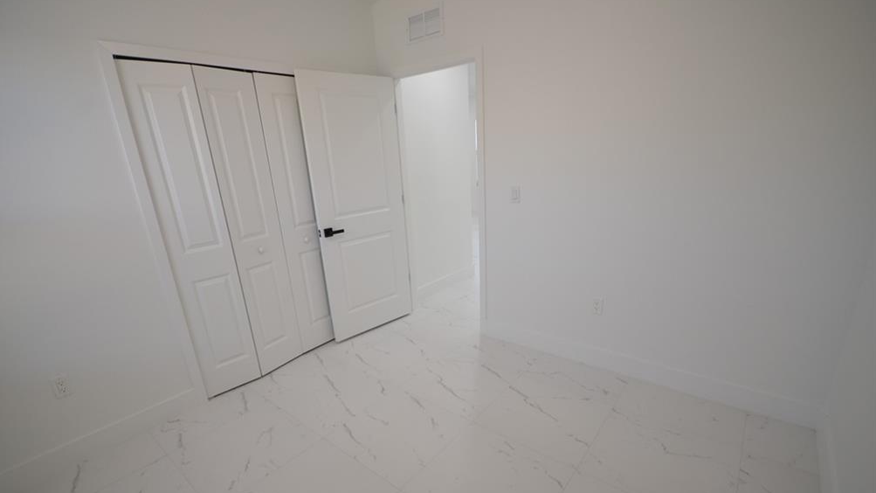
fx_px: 372
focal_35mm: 16
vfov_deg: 66.8
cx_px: 432
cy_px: 276
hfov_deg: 99.4
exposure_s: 1/80
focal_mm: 10
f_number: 4.5
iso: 400
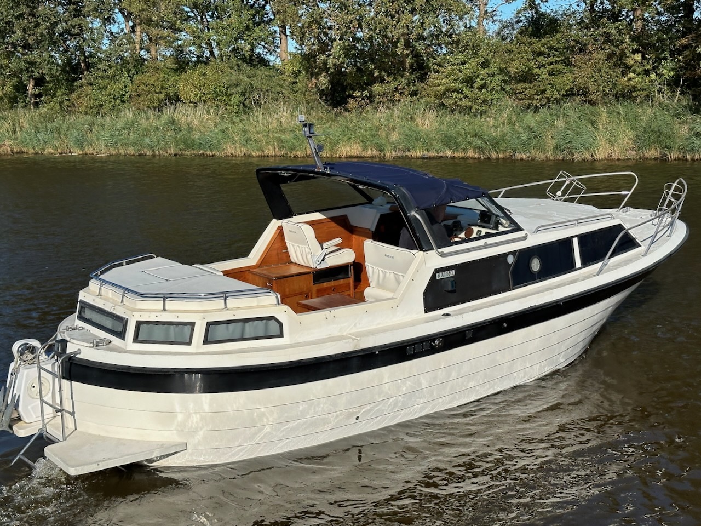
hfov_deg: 39.7
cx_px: 350
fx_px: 972
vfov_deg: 30.3
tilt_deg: -8.2
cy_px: 263
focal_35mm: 48
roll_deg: -0.7
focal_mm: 6.86
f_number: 1.78
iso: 64
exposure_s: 1/9804
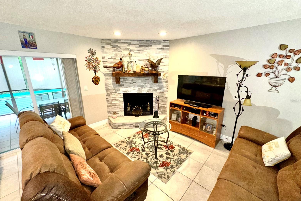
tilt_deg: -15.0
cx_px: 154
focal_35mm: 15
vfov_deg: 77.3
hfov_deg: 100.4
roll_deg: -0.5
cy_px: 101
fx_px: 125
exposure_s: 1/60
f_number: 2.2
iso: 320
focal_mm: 2.22
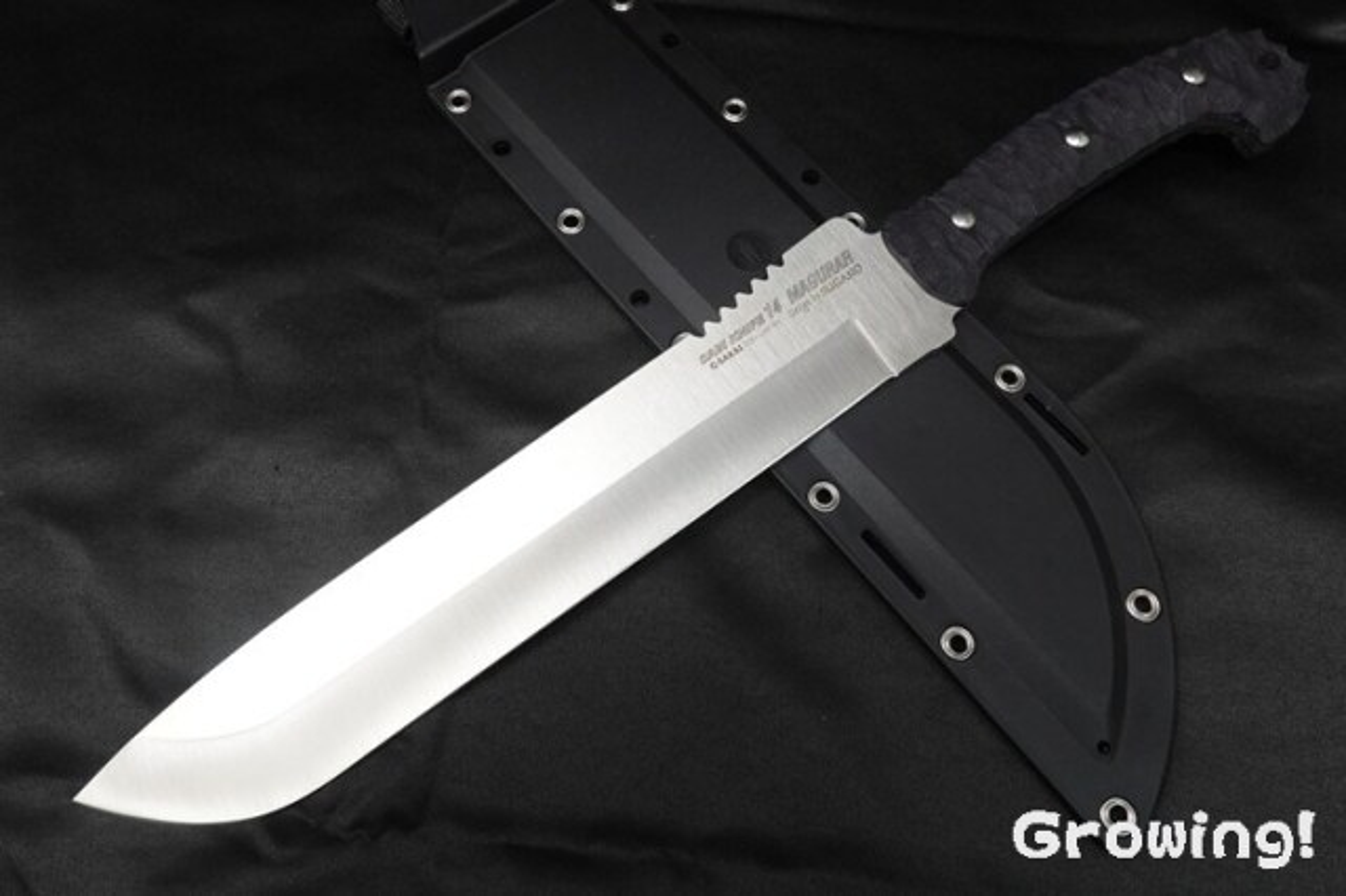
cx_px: 673
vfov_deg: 53.1
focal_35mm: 24
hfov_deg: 73.8
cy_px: 448
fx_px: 897
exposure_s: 1/30
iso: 400
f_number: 7.1
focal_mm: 9
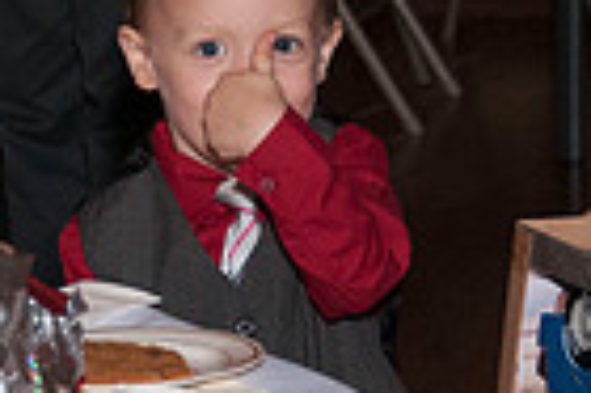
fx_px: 5296
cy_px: 82
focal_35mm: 323
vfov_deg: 4.2
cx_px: 338
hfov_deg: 6.4
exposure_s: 1/80
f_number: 5.6
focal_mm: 52
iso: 800
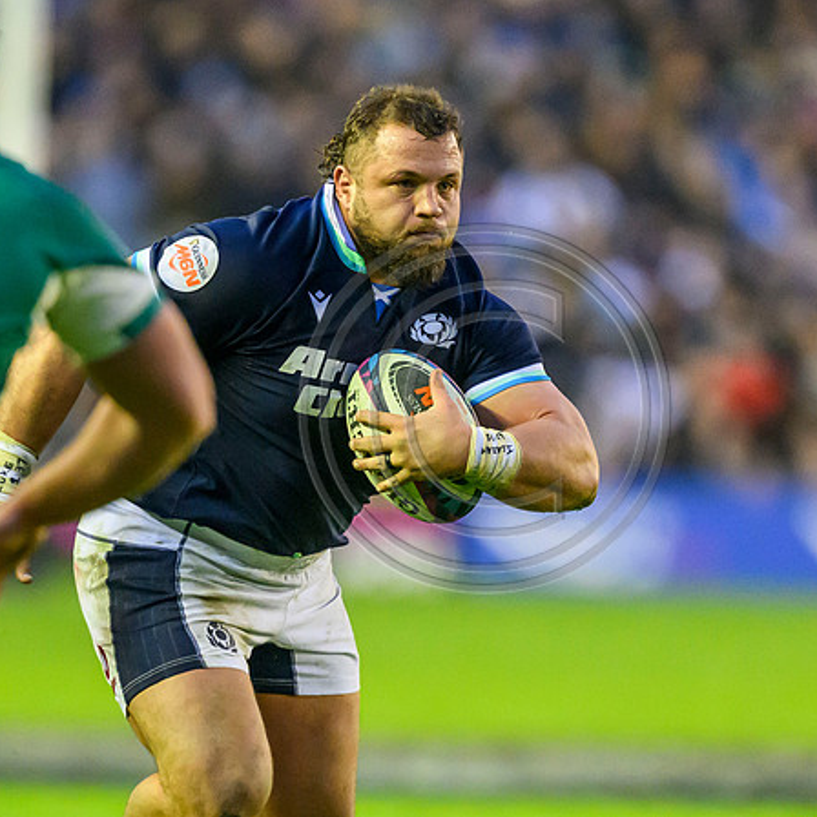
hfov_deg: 1.8
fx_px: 25901
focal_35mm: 970
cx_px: 228
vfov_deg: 1.8
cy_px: 600
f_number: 2.8
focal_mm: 400
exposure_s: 1/1250
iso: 6400
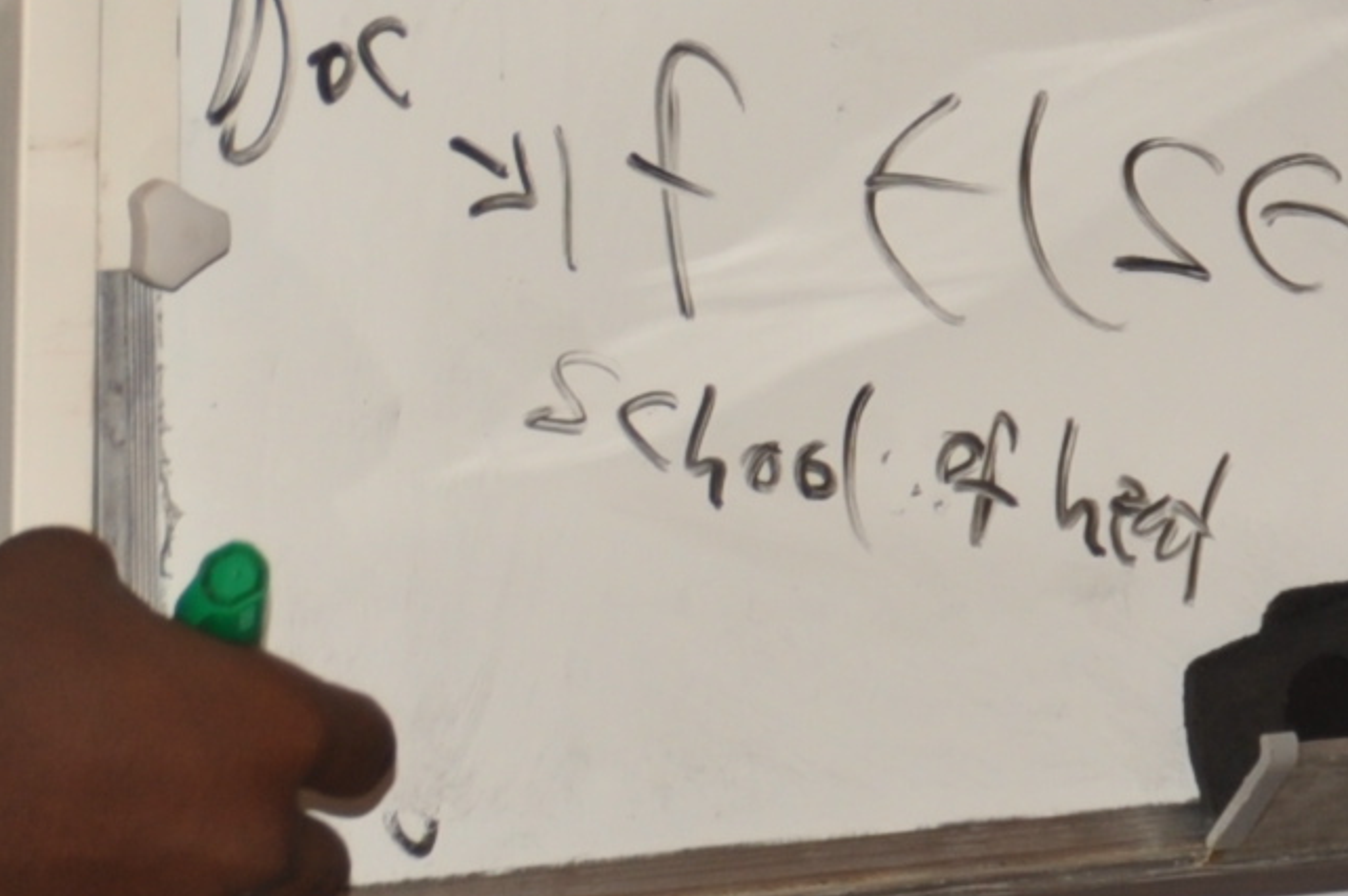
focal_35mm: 316
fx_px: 11820
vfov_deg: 4.3
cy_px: -780
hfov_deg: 6.5
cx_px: -2
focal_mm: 42
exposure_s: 1/60
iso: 200
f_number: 4.8
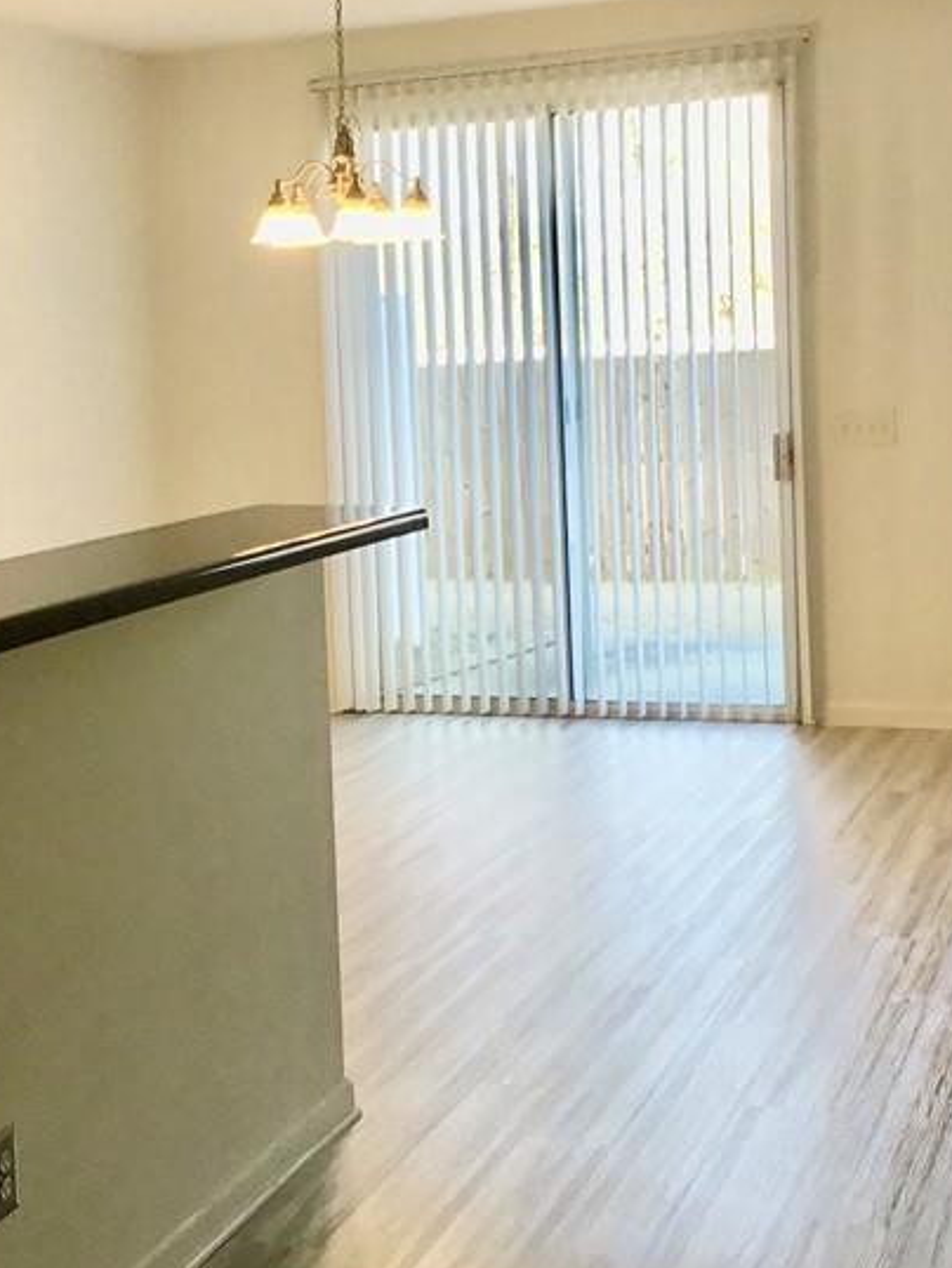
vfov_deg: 32.6
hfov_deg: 24.6
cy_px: 500
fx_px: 2162
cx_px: 269
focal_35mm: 59
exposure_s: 1/60
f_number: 2.4
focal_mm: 3.3
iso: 32
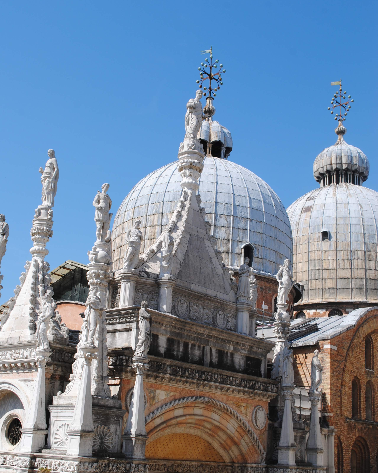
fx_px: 693
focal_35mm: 50
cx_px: 189
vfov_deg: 37.6
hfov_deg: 30.5
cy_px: 238
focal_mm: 29
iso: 100
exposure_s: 1/320
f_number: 9
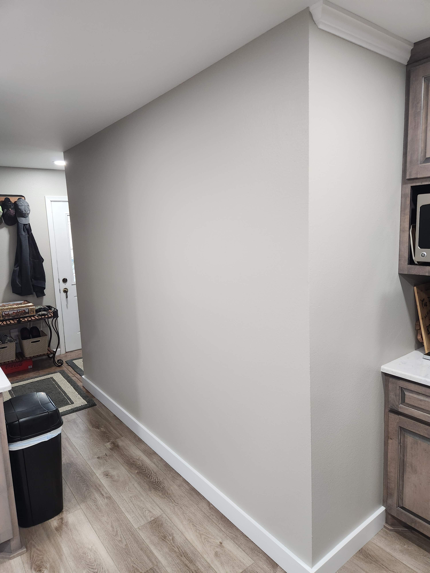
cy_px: 286
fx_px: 381
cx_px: 215
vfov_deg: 73.9
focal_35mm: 23
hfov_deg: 58.9
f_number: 1.8
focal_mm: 5.4
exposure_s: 1/120
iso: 320
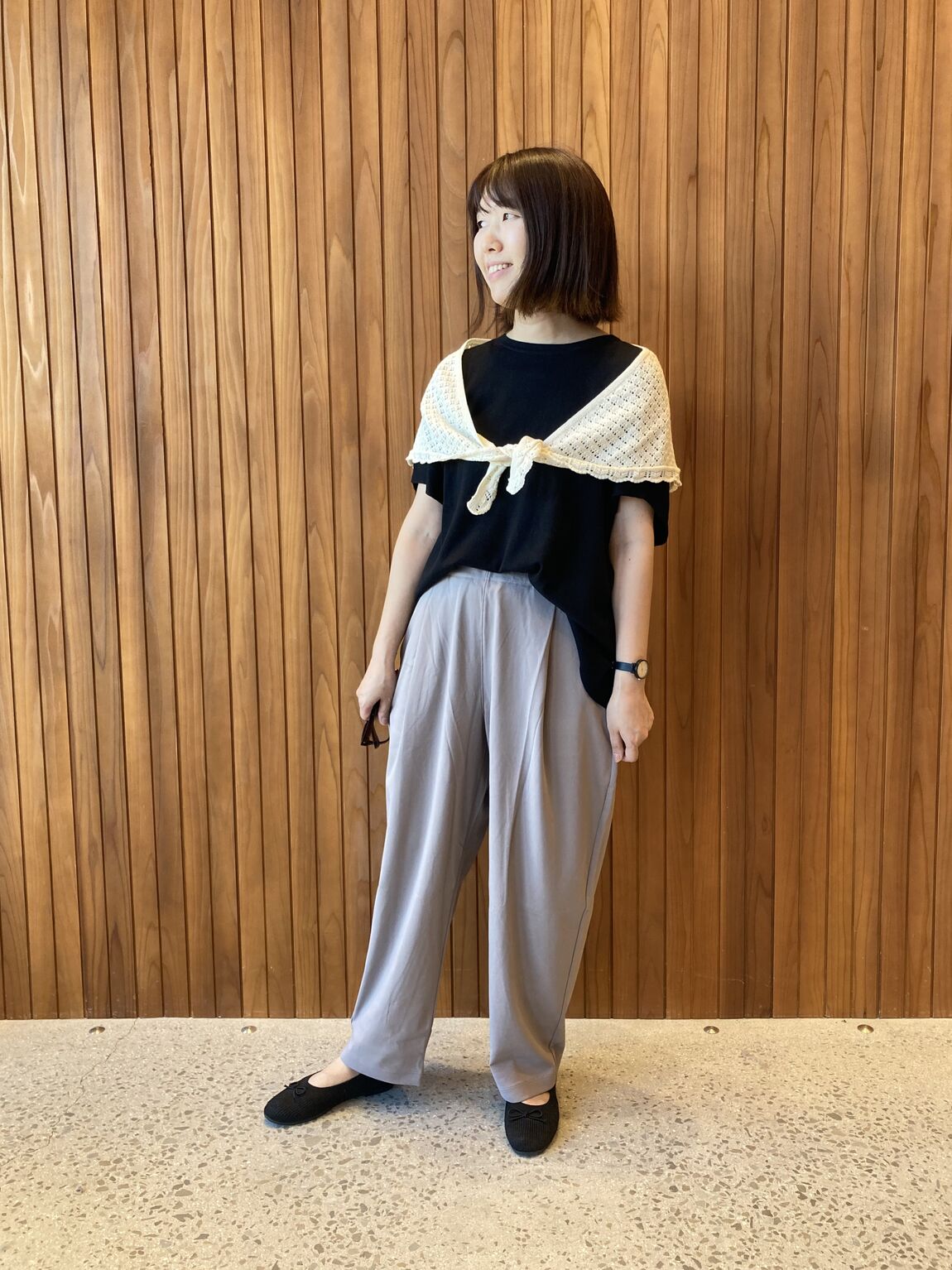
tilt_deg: -5.8
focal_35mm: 28
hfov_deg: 49.7
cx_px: 476
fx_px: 1027
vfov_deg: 63.5
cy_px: 635
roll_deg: +0.0
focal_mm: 3.99
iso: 80
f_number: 1.8
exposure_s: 1/100
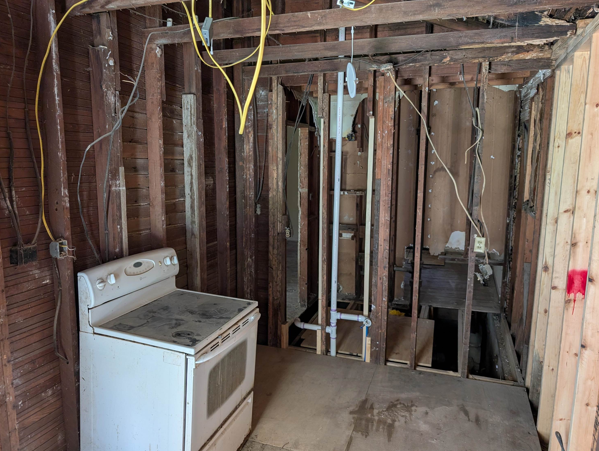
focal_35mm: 25
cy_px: 228
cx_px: 294
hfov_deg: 69.3
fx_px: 433
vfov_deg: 55.0
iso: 130
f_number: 1.68
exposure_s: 1/32.9
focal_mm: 6.9
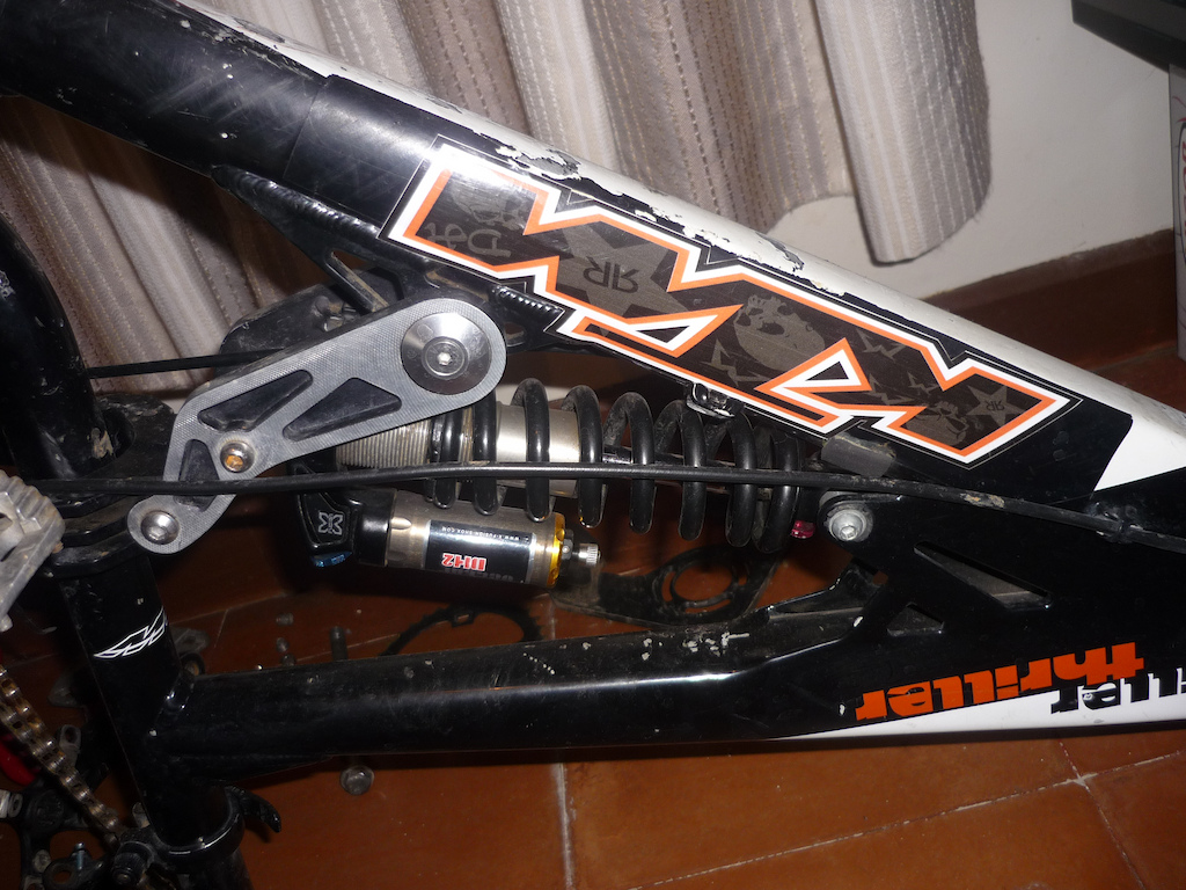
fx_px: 1131
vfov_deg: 42.9
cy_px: 445
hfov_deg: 55.4
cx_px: 593
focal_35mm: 33
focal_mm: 5.5
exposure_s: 1/30
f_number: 2.8
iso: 100
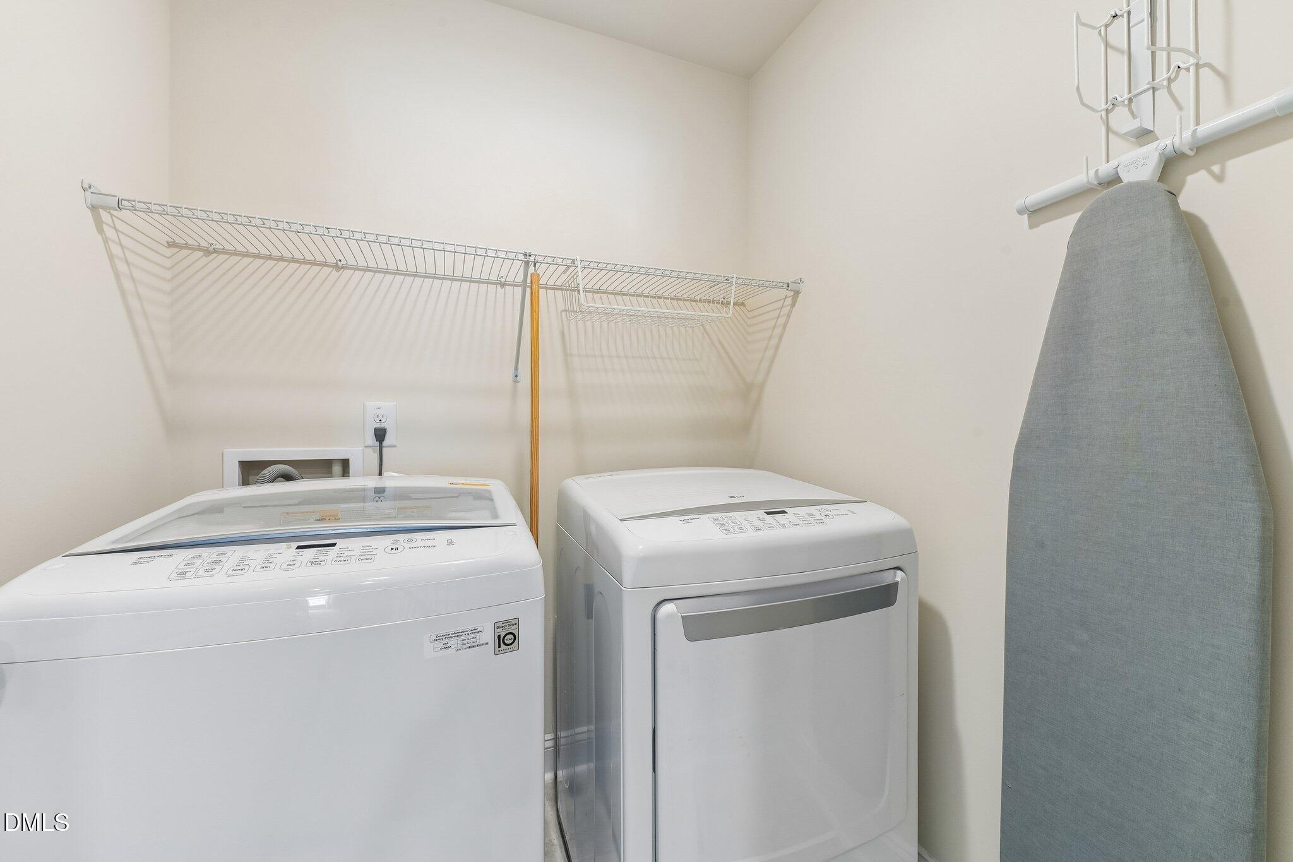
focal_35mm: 14
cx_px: 646
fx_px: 503
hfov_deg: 104.3
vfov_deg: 81.2
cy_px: 431
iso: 200
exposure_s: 1/4
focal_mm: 14
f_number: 9
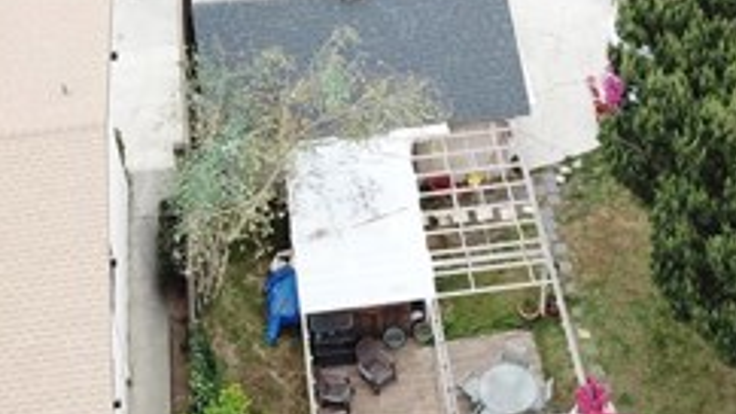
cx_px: 456
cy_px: 104
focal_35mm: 75
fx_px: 1463
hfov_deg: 28.1
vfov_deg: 16.0
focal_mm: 4.7
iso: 100
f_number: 2.2
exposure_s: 1/556
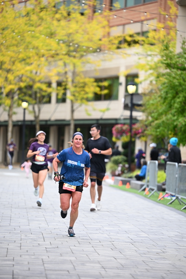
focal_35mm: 145
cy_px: 140
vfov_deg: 14.1
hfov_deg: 9.5
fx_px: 1123
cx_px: 93
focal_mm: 145
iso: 640
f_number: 2.8
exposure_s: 1/2000
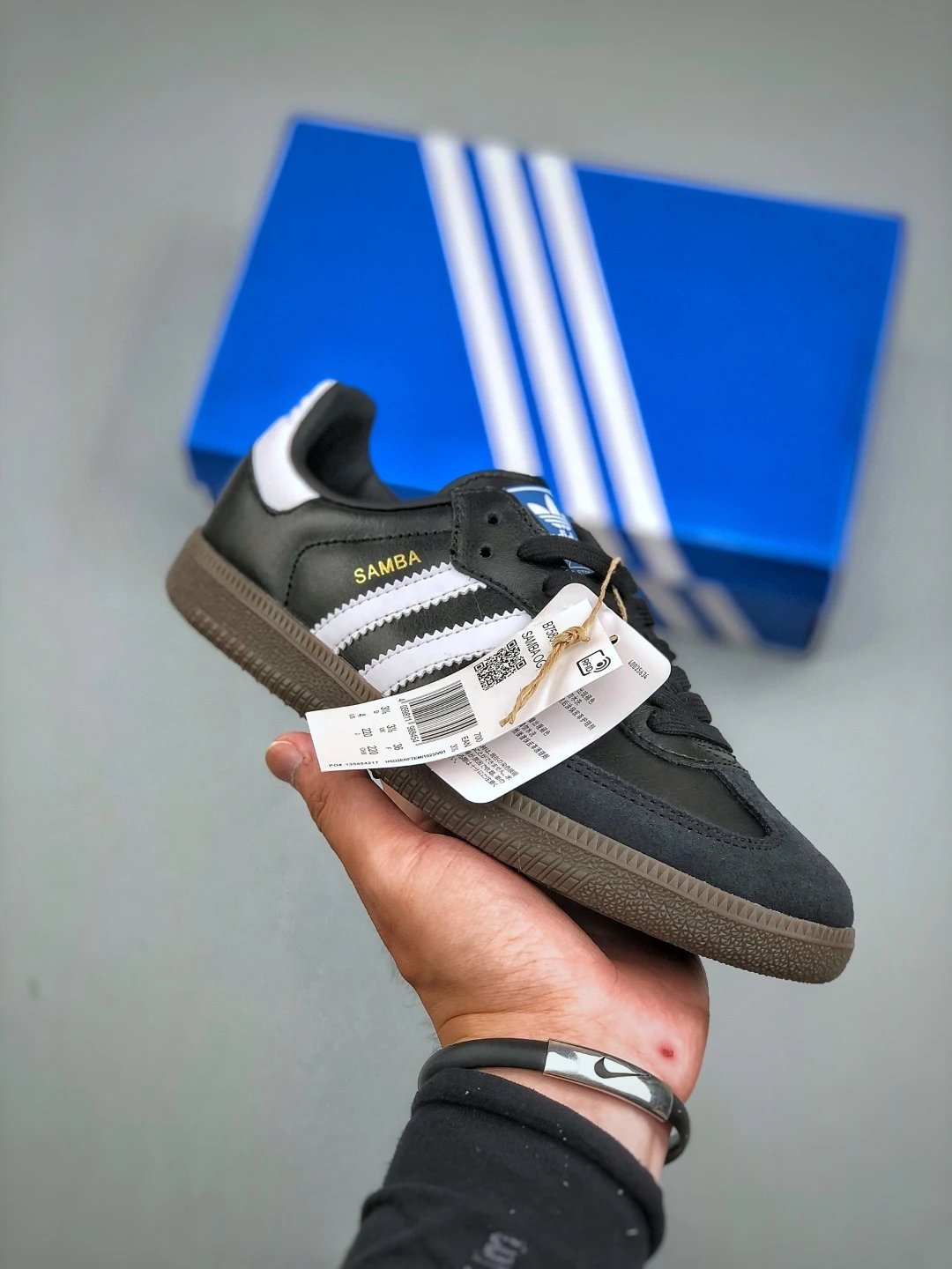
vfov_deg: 33.8
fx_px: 2090
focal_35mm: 57
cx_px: 476
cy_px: 634
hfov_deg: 25.7
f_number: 2.8
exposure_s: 1/50
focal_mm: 6.6
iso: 25
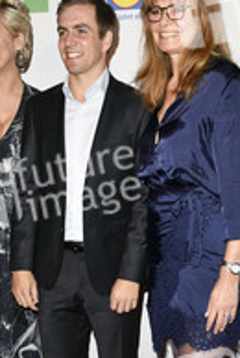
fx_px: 717
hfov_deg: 19.0
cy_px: 282
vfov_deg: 27.5
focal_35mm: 72
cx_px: 100
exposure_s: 1/200
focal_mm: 35
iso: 640
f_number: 5.6
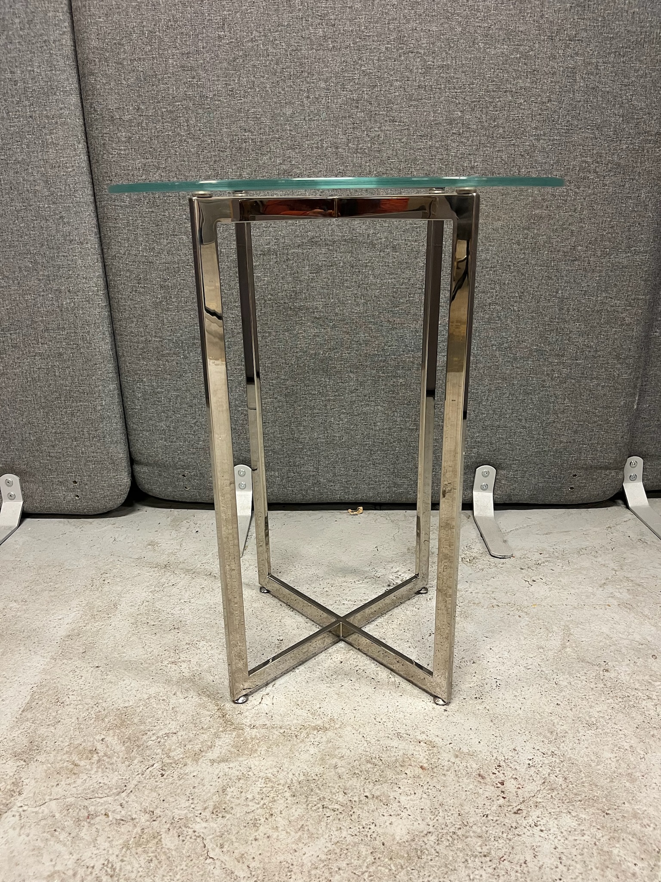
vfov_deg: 67.3
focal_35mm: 26
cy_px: 441
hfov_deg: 53.1
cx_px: 330
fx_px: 662
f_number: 1.6
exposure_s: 1/50
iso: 160
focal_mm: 5.1
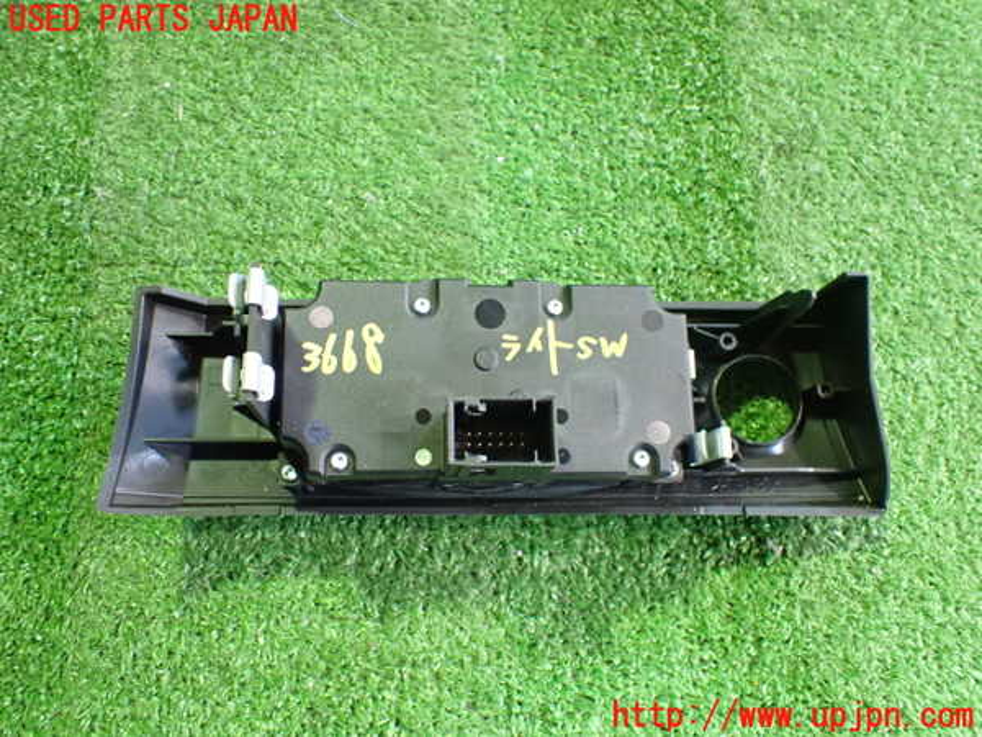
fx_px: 851
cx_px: 491
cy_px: 368
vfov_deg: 46.8
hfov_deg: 60.0
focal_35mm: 30
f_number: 2.3
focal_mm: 5.4
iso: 800
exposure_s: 1/30
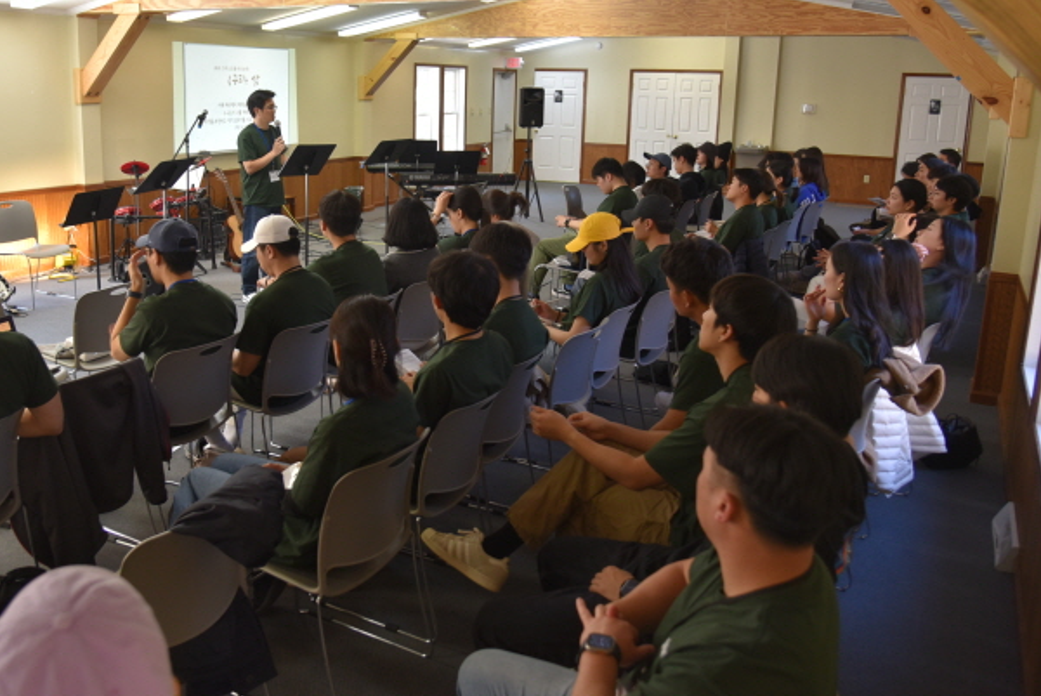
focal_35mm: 32
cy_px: 255
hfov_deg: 58.3
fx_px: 926
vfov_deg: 40.9
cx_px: 423
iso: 500
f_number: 4
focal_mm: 24
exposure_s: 1/60
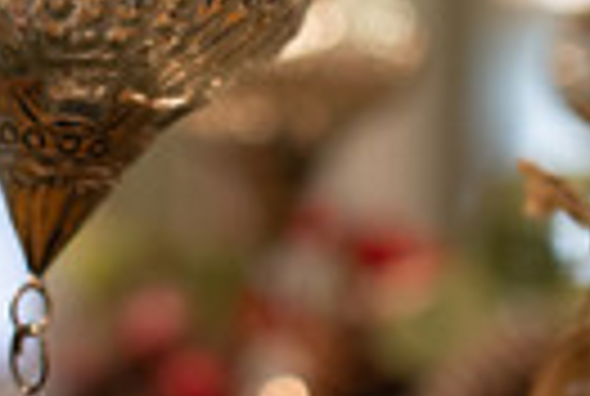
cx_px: 86
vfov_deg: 8.0
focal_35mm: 171
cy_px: -32
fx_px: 2809
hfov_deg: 11.9
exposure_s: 1/200
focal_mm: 35
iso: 320
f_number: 2
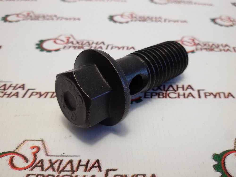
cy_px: 88
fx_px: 211
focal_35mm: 31
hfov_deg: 58.4
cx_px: 118
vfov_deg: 45.4
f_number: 2.4
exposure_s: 1/50
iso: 40
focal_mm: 2.93
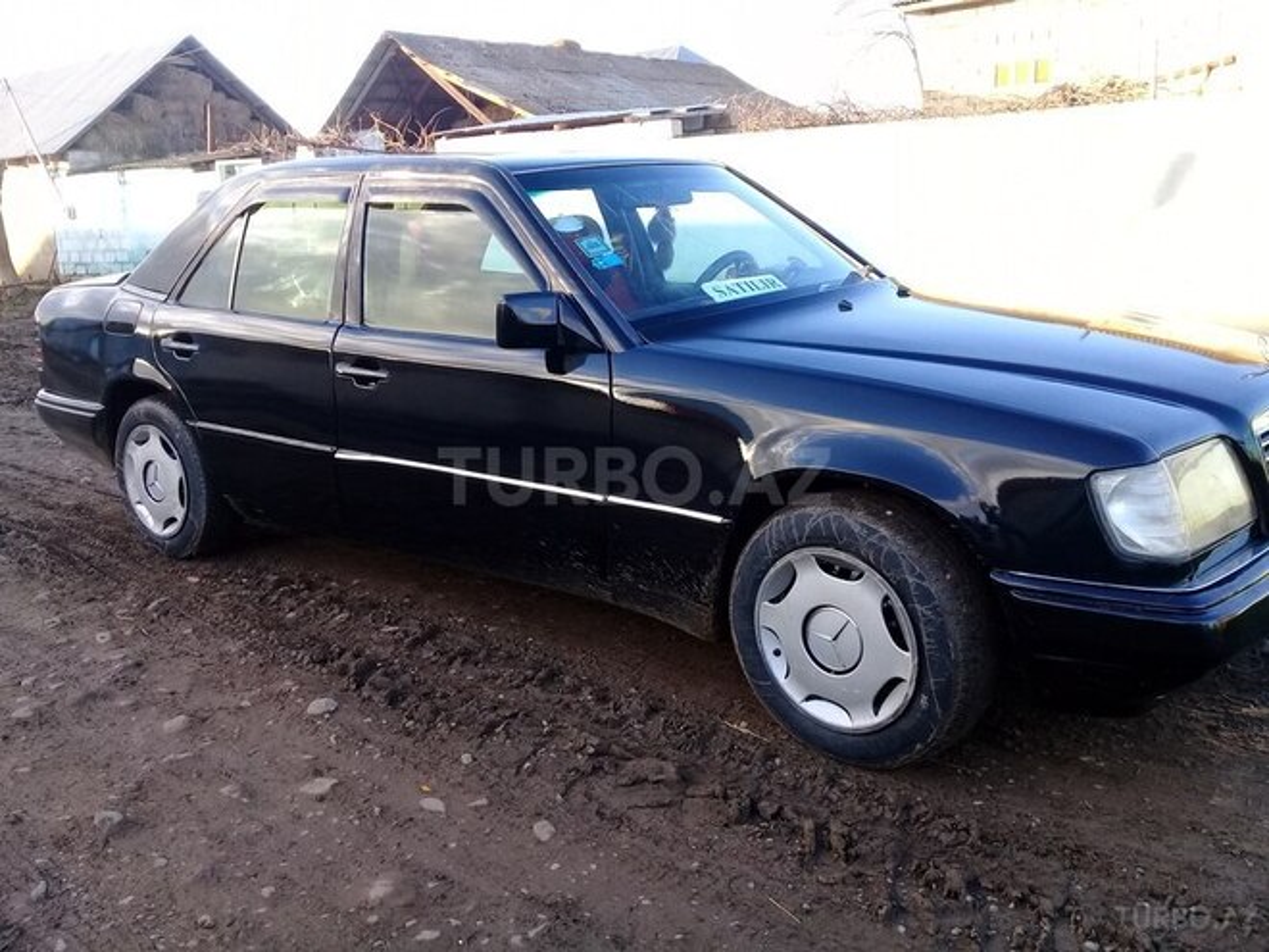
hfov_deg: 58.4
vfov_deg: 45.4
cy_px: 476
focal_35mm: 31
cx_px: 634
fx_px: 1136
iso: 50
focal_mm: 3.3
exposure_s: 1/100
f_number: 2.2
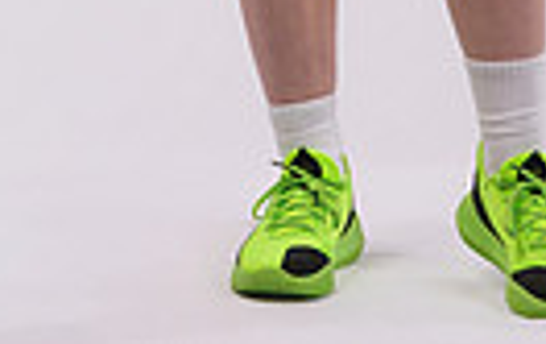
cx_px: 331
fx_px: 4651
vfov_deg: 4.1
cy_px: -584
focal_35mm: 312
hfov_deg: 6.7
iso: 160
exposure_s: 1/125
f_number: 11
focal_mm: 90
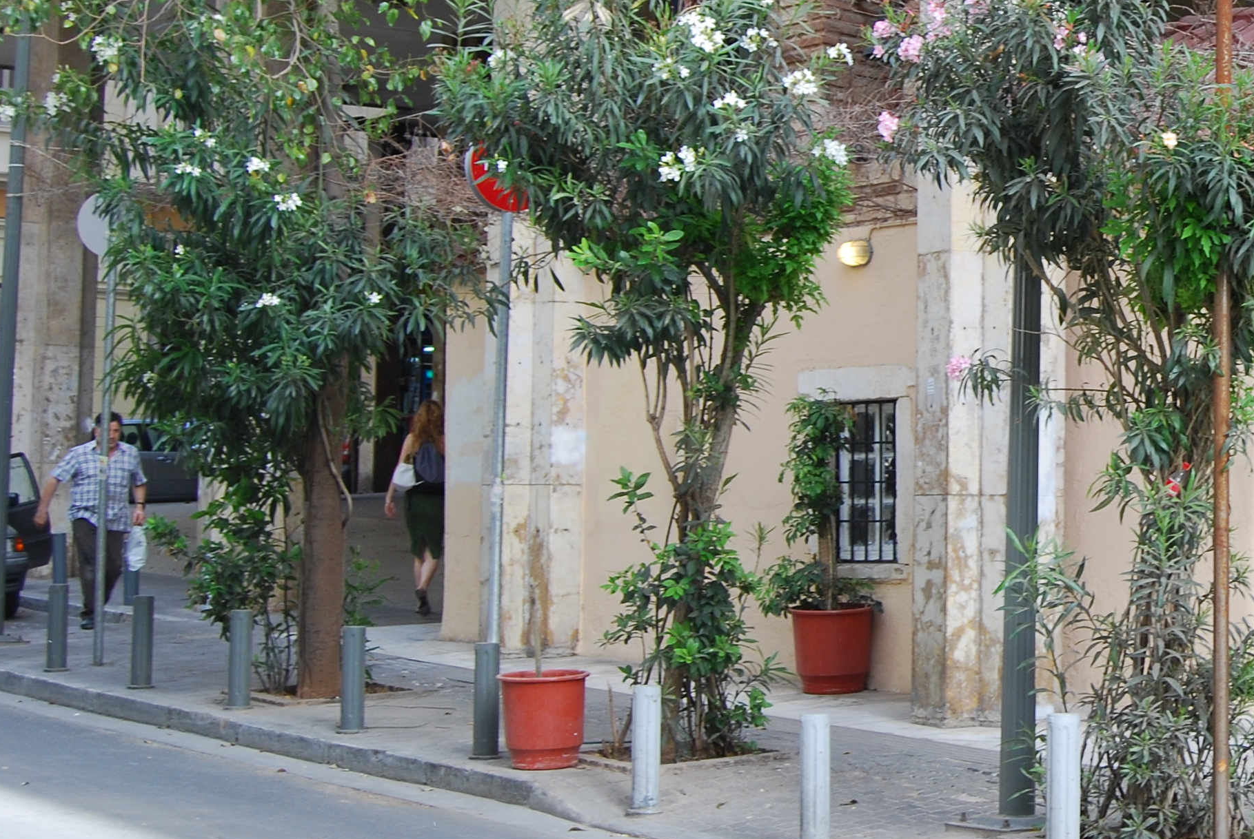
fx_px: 2895
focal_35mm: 83
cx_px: 1294
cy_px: 286
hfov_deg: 23.3
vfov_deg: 16.5
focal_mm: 26
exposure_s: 1/60
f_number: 7.1
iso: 200
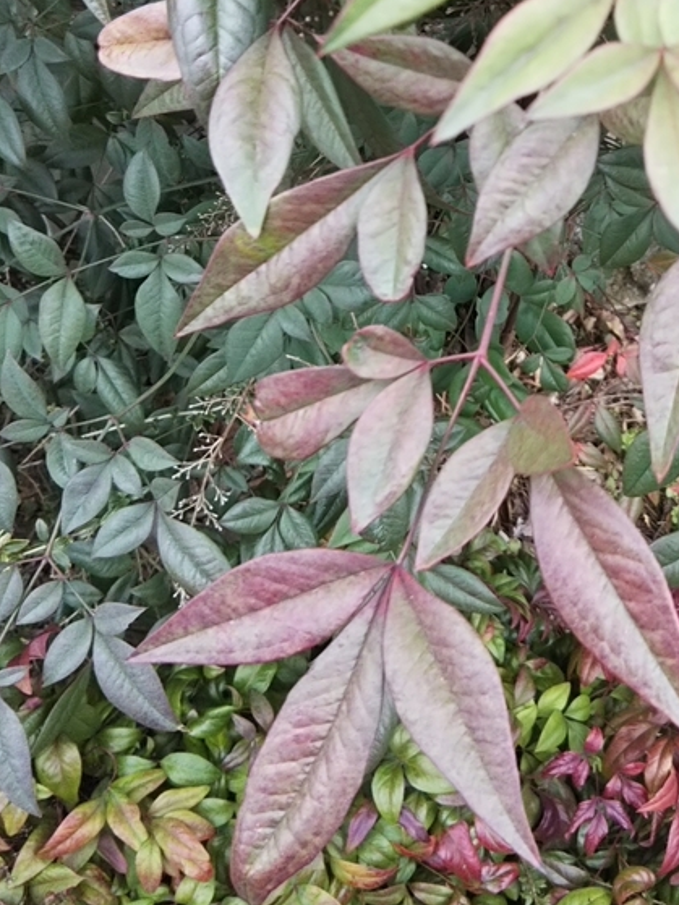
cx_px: 562
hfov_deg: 26.0
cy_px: 235
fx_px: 1439
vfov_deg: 34.3
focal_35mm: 55
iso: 64
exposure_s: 1/60
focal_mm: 4
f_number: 2.2
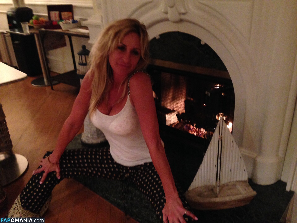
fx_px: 283
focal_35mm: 33
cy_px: 112
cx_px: 148
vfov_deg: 42.9
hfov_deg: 55.4
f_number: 2.4
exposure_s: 1/15
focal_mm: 4.12
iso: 400
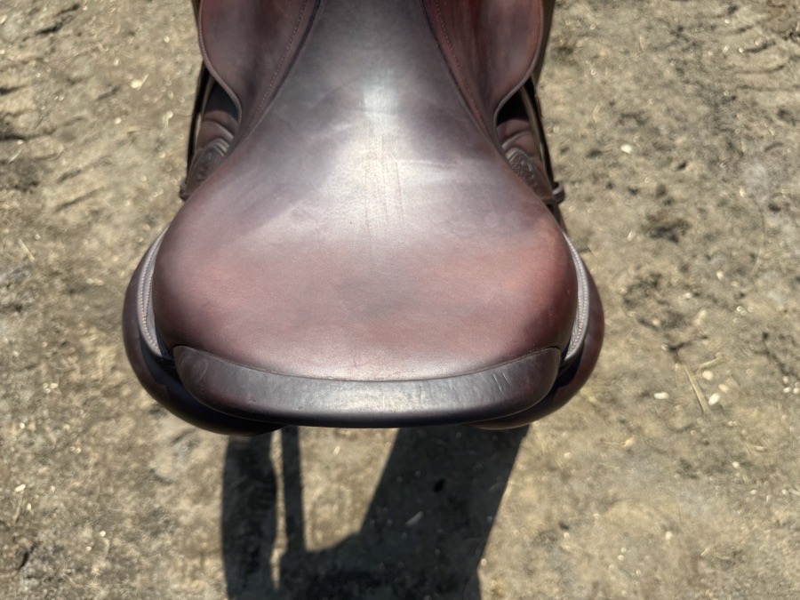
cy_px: 300
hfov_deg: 71.6
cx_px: 400
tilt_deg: -70.5
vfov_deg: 56.8
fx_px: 555
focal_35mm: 24
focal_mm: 6.76
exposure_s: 1/2959
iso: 80
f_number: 1.78
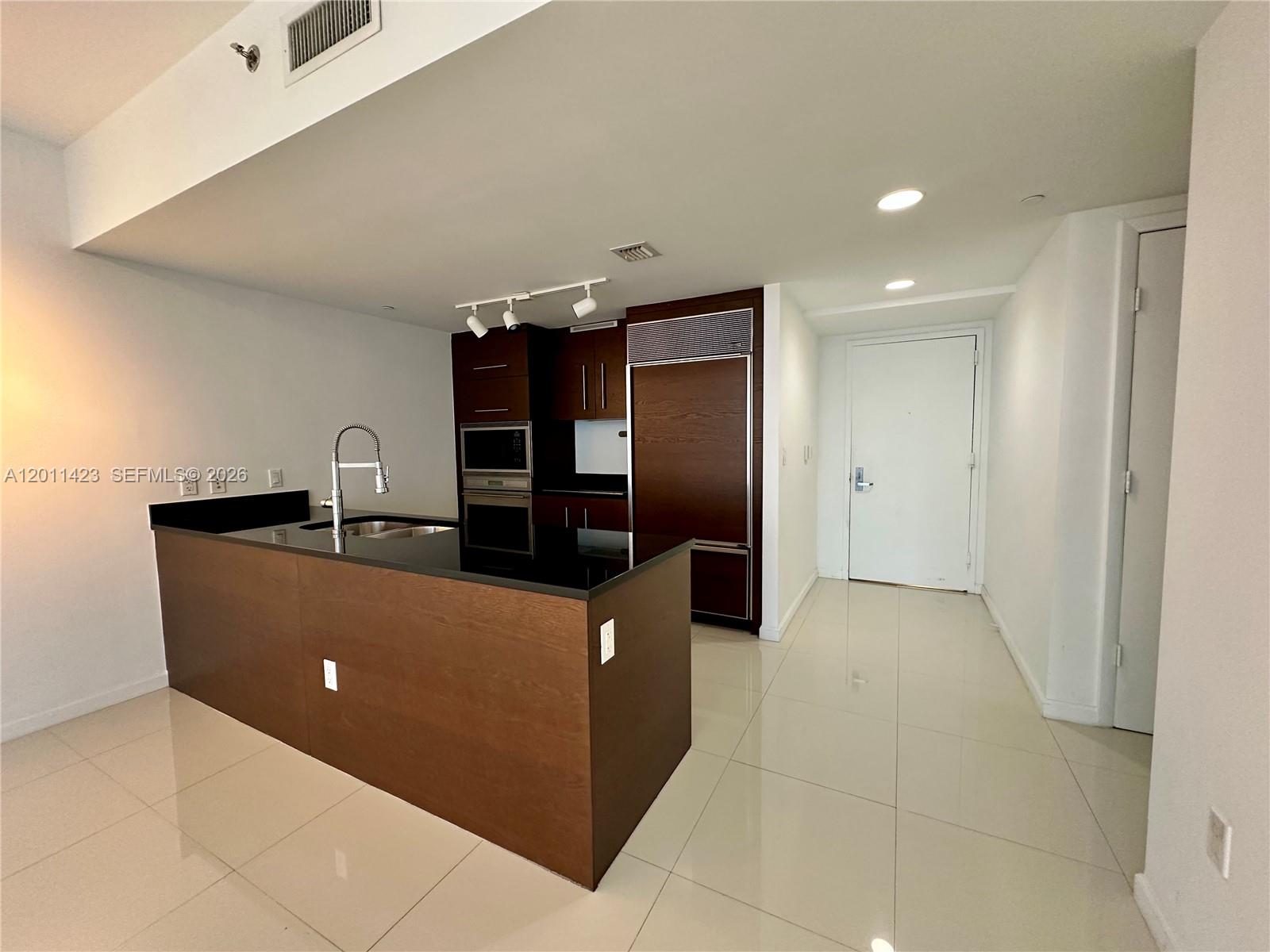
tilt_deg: -4.6
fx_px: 514
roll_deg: -0.1
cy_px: 476
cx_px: 635
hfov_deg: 102.1
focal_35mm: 14
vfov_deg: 85.7
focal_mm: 2.22
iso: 320
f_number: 2.2
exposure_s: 1/120
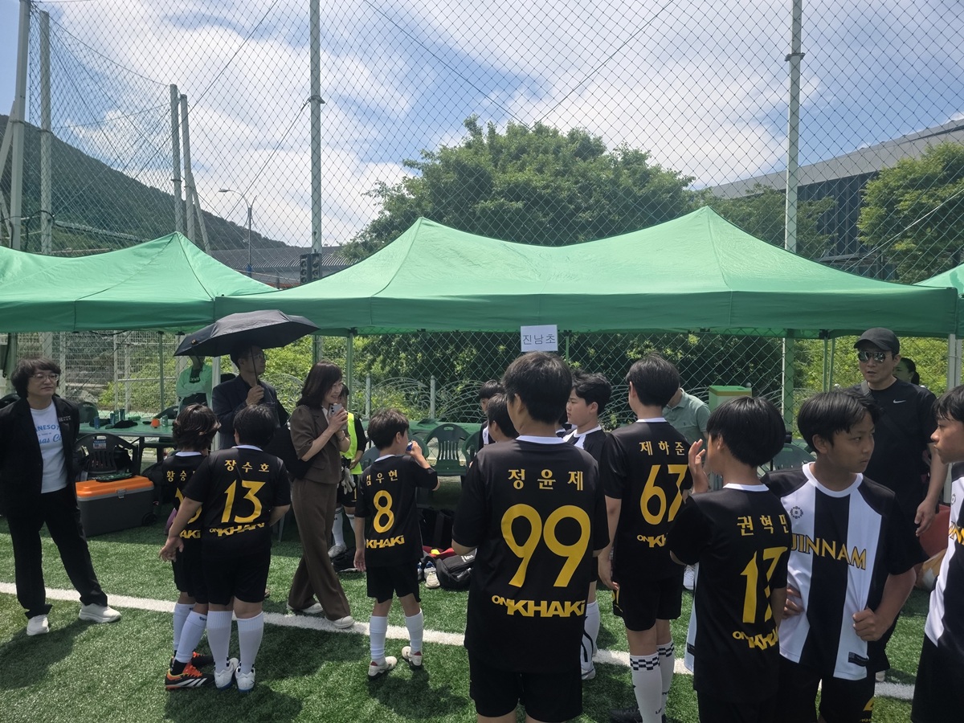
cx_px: 482
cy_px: 362
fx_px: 641
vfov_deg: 58.9
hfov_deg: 73.9
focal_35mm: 23
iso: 80
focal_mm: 6.3
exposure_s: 1/5958
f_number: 1.7
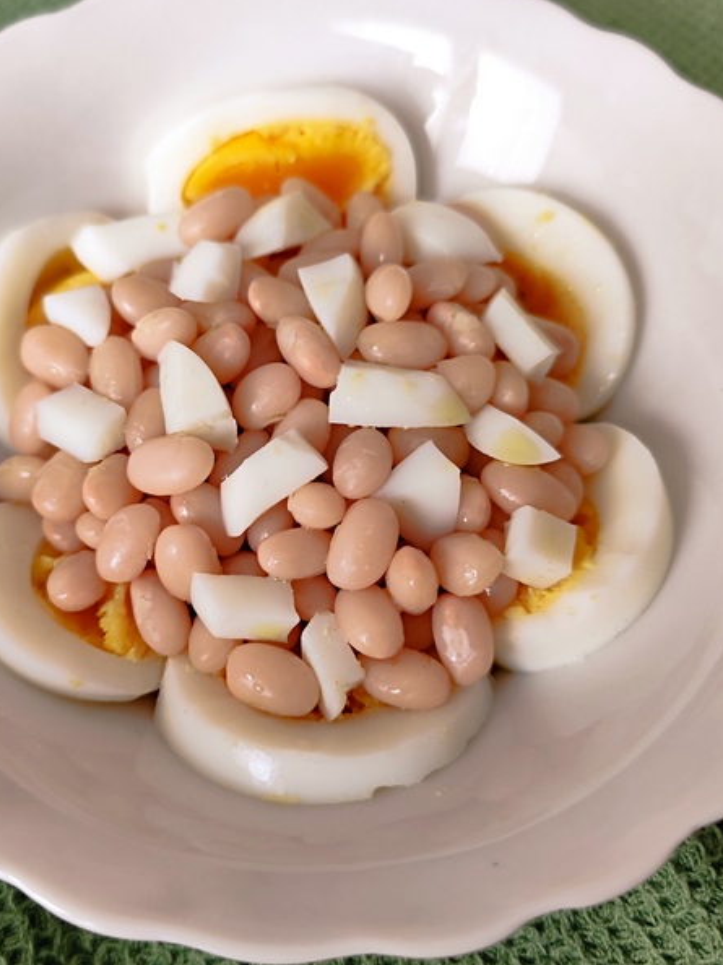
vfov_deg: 58.4
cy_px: 479
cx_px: 275
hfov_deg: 45.1
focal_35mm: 31
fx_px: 864
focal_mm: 6.14
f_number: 1.65
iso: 640
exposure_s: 1/50
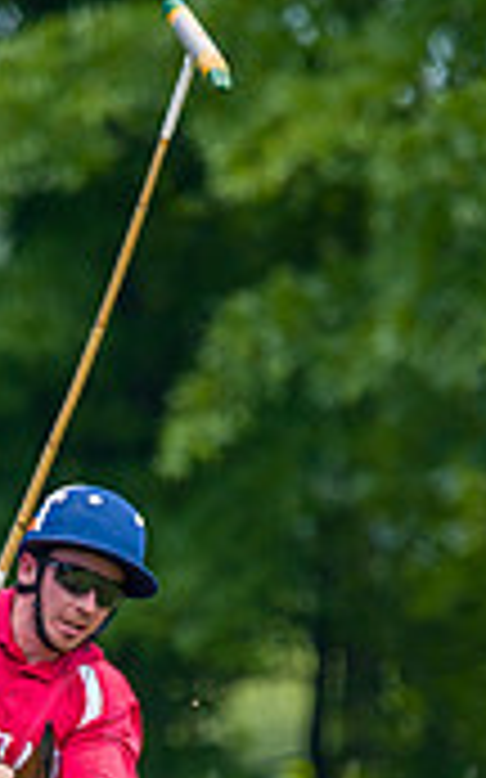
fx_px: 56863
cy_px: 909
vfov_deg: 0.8
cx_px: -33
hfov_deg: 0.5
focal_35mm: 2681
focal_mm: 600
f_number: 5.6
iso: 200
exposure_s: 1/1000
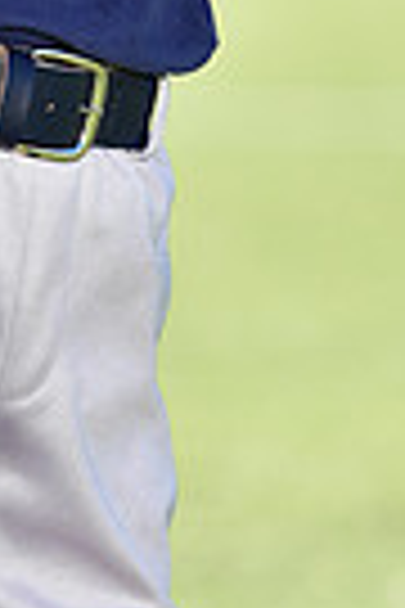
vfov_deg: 2.4
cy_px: -509
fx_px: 14494
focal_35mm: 859
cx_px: -146
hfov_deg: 1.6
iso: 80
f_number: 5
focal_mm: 200
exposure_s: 1/200
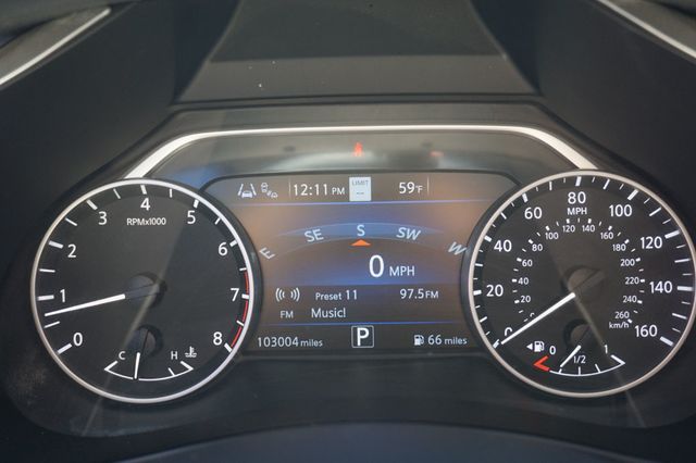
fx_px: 696
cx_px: 348
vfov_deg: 36.8
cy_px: 232
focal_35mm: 36
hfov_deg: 53.2
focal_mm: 24
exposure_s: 1/60
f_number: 4.5
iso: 400
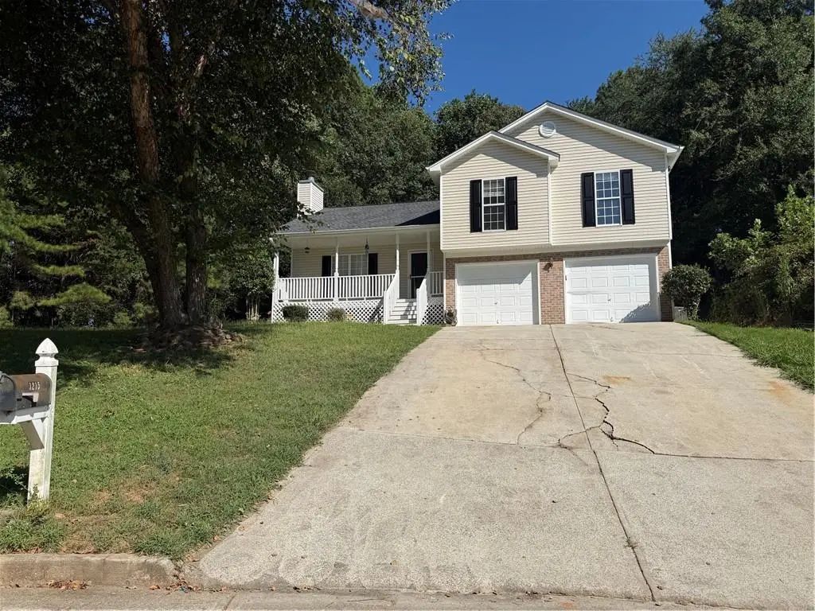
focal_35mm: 24
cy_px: 306
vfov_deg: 56.8
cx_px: 408
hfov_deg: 71.6
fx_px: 565
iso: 80
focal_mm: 6.76
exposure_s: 1/7353
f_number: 1.78
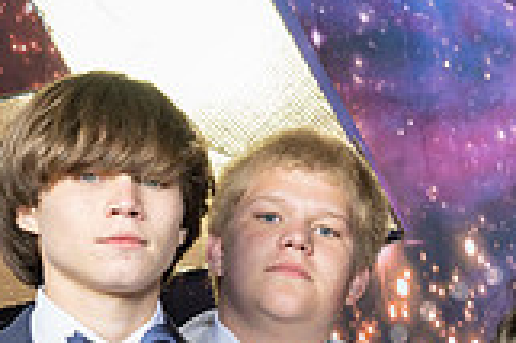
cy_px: 550
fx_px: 2534
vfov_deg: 7.6
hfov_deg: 11.4
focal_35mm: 177
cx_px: 599
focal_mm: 49
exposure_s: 1/160
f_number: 9
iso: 320
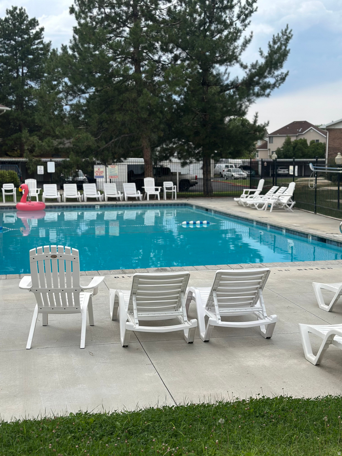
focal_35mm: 48
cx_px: 171
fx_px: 632
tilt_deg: -3.8
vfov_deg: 39.7
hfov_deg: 30.3
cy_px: 228
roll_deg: -0.3
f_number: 1.78
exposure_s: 1/5263
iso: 80
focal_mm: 6.86
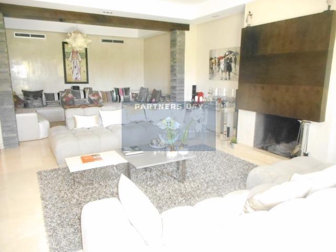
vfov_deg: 54.9
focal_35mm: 25
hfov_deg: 69.4
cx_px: 168
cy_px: 126
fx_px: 243
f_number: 3.7
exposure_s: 1/25
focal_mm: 4.5
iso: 1600
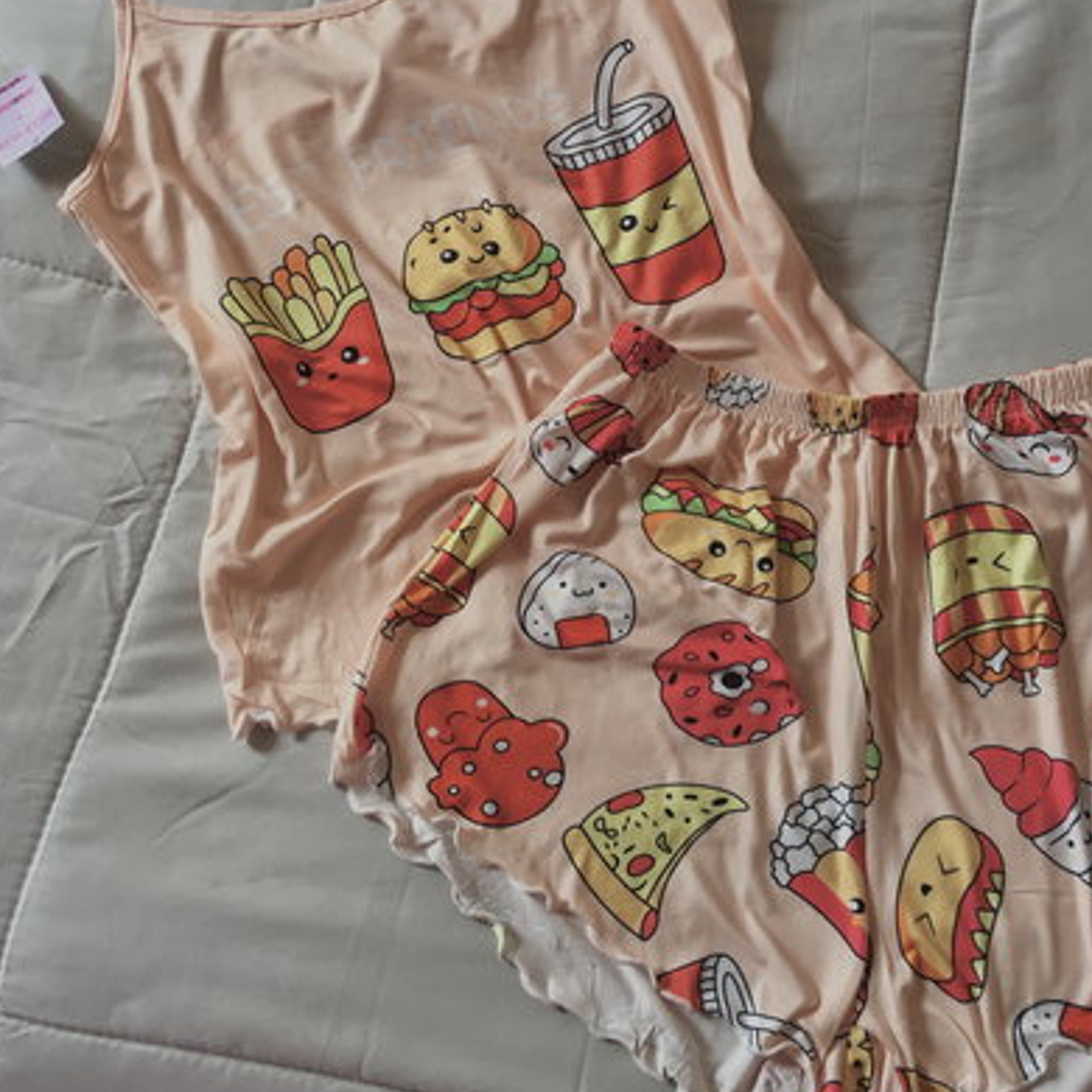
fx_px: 1249
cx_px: 543
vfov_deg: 46.7
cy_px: 396
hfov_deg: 47.2
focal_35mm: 35
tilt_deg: -72.4
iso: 25
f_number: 2.2
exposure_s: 1/33
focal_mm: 4.15
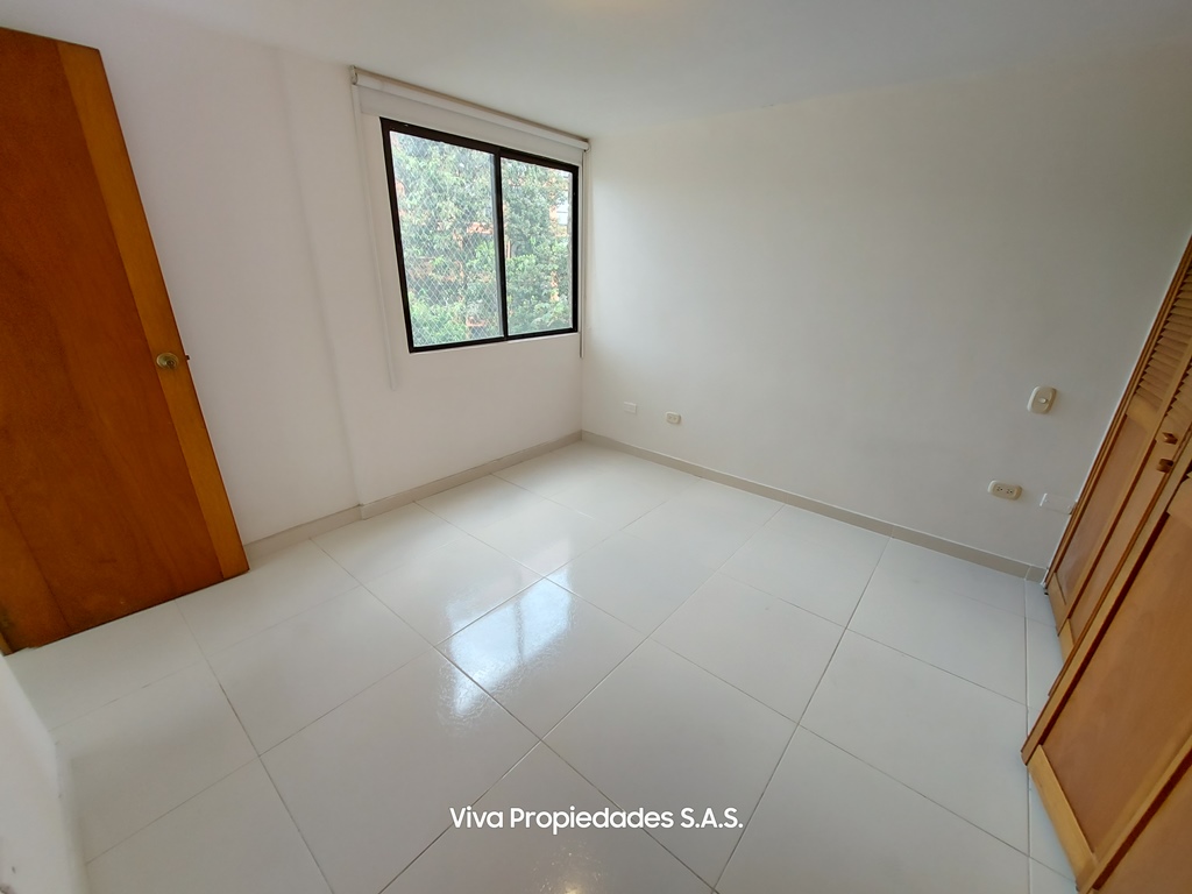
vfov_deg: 89.9
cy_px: 447
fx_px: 448
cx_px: 596
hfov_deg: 106.2
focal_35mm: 13
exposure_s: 1/60
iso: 200
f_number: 2.2
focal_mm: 1.74
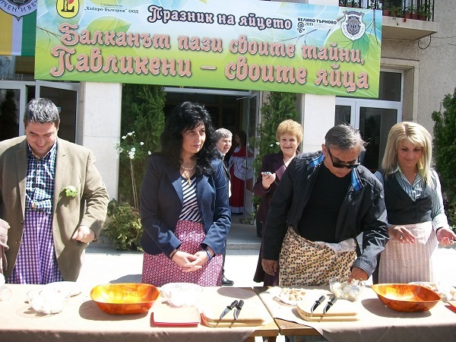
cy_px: 171
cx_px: 228
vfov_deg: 39.7
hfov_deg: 51.4
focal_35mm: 36
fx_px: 474
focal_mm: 6
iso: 80
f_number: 2.7
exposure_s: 1/500
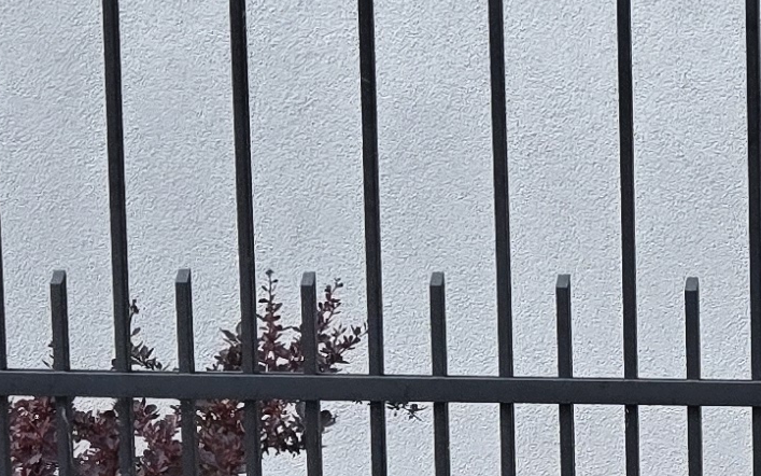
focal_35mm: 138
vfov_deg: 9.5
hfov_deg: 14.4
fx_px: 2862
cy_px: 247
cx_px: 1056
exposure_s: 1/2890
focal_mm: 5.4
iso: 80
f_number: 1.8
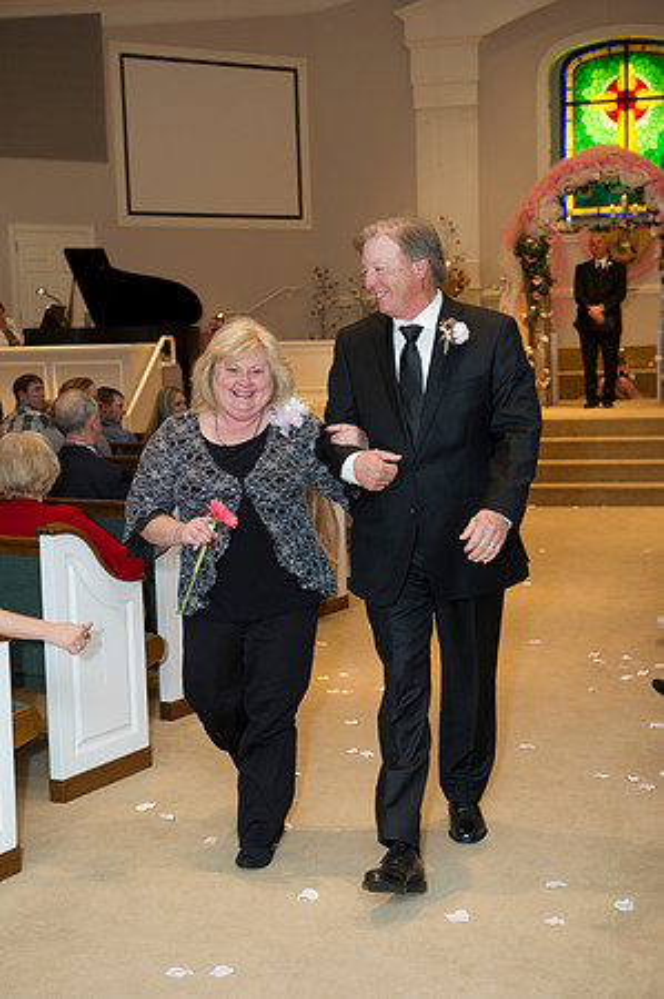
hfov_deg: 24.1
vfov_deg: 35.7
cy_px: 500
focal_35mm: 56
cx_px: 332
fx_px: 1553
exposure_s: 1/125
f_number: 4.5
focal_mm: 56
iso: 1600
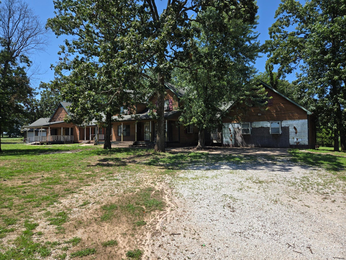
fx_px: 230
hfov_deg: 73.9
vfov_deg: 58.9
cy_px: 130
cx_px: 173
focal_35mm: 23
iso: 50
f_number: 1.8
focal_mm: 5.4
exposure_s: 1/2921
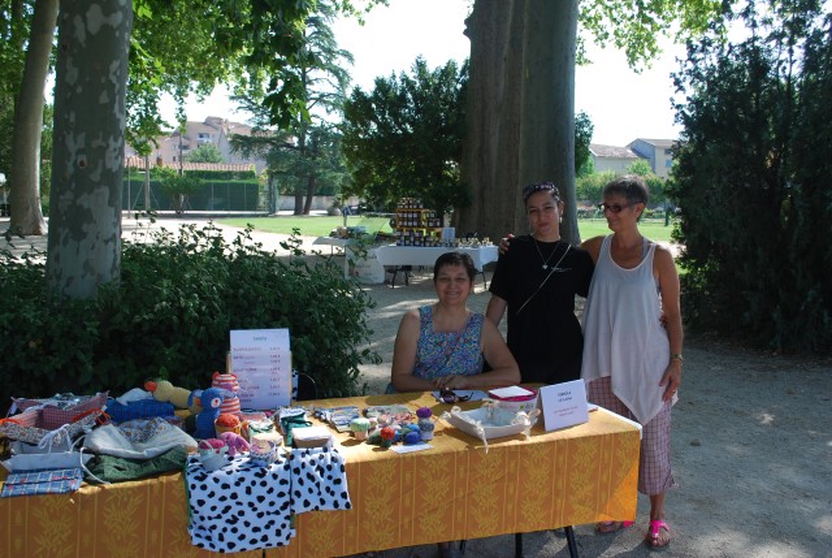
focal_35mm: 33
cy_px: 279
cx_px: 416
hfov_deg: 57.1
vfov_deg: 40.1
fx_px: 764
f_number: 5.6
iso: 100
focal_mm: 22
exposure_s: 1/125
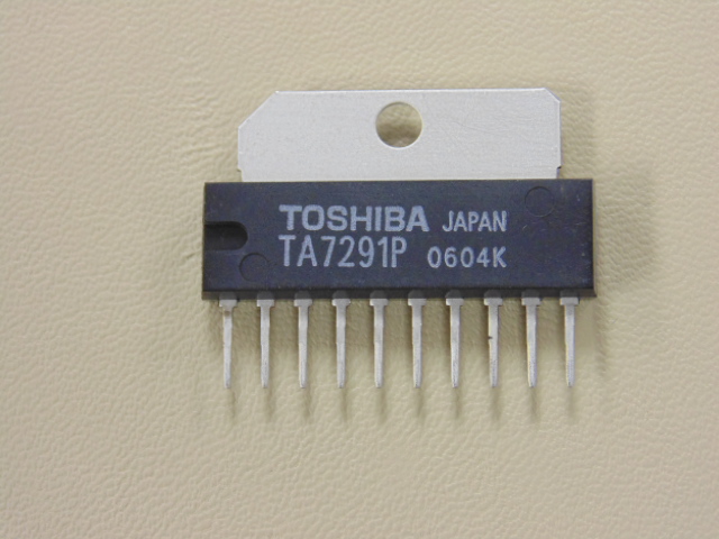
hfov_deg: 20.0
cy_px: 270
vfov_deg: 15.1
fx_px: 2036
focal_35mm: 98
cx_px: 360
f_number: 4.6
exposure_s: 1/30
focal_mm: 17.5
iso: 400
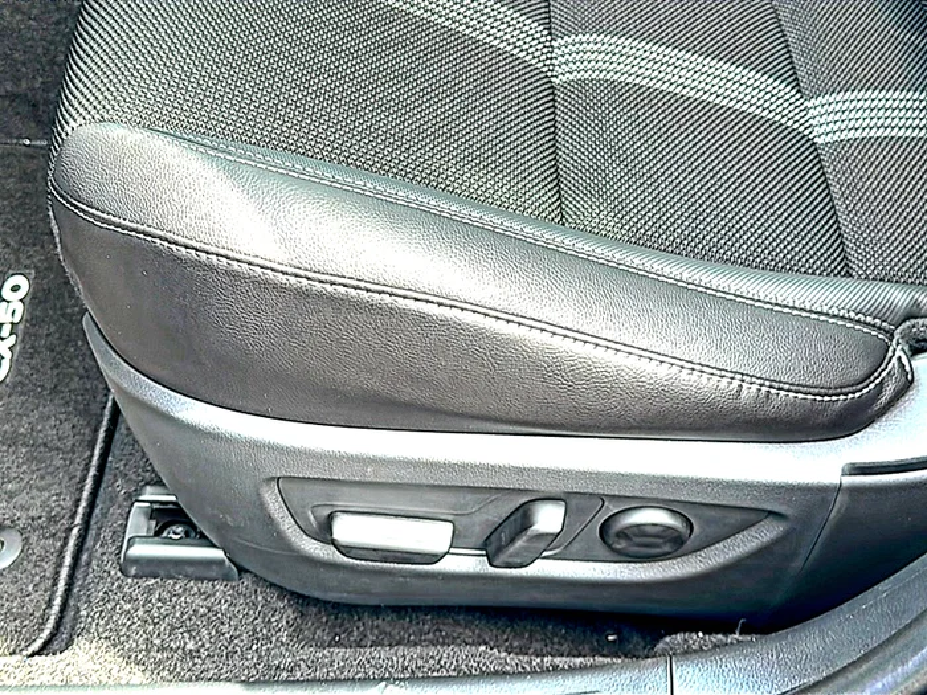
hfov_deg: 49.0
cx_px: 464
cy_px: 348
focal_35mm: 38
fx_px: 1018
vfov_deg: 37.7
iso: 64
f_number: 1.78
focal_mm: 6.86
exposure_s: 1/124
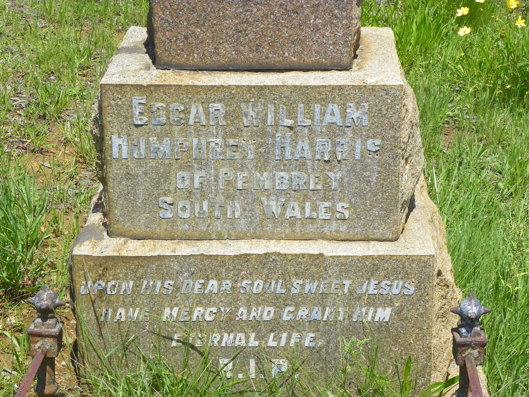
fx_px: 1299
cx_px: 264
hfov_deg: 23.0
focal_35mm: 85
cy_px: 198
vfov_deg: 17.4
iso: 64
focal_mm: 15.1
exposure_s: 1/160
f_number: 5.6
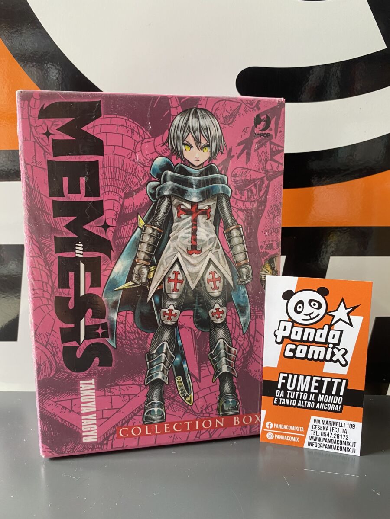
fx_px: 391
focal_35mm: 26
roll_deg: +0.4
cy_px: 260
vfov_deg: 67.3
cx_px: 195
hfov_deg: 53.1
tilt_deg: -10.1
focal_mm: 4.25
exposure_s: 1/70
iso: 125
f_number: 1.8
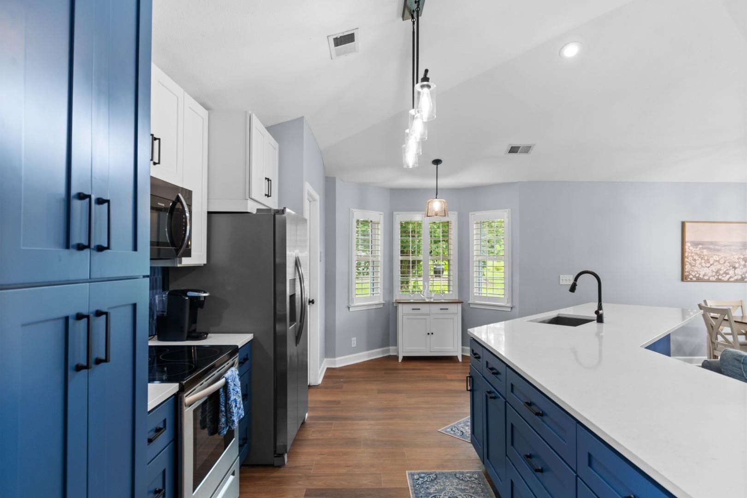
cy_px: 249
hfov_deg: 81.2
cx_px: 374
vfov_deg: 59.5
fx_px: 436
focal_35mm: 21
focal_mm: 14
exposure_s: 1/3
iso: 100
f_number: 5
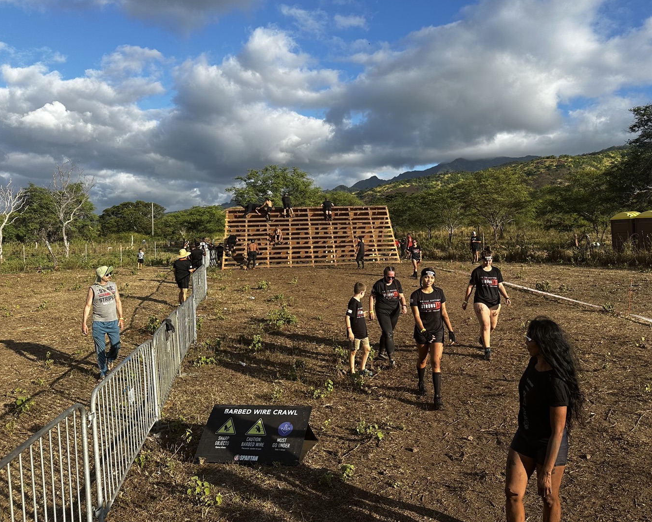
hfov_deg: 62.1
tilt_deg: -0.1
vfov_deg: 51.5
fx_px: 540
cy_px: 244
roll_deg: +0.1
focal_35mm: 28
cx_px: 356
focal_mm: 6.86
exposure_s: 1/3356
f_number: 1.78
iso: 80
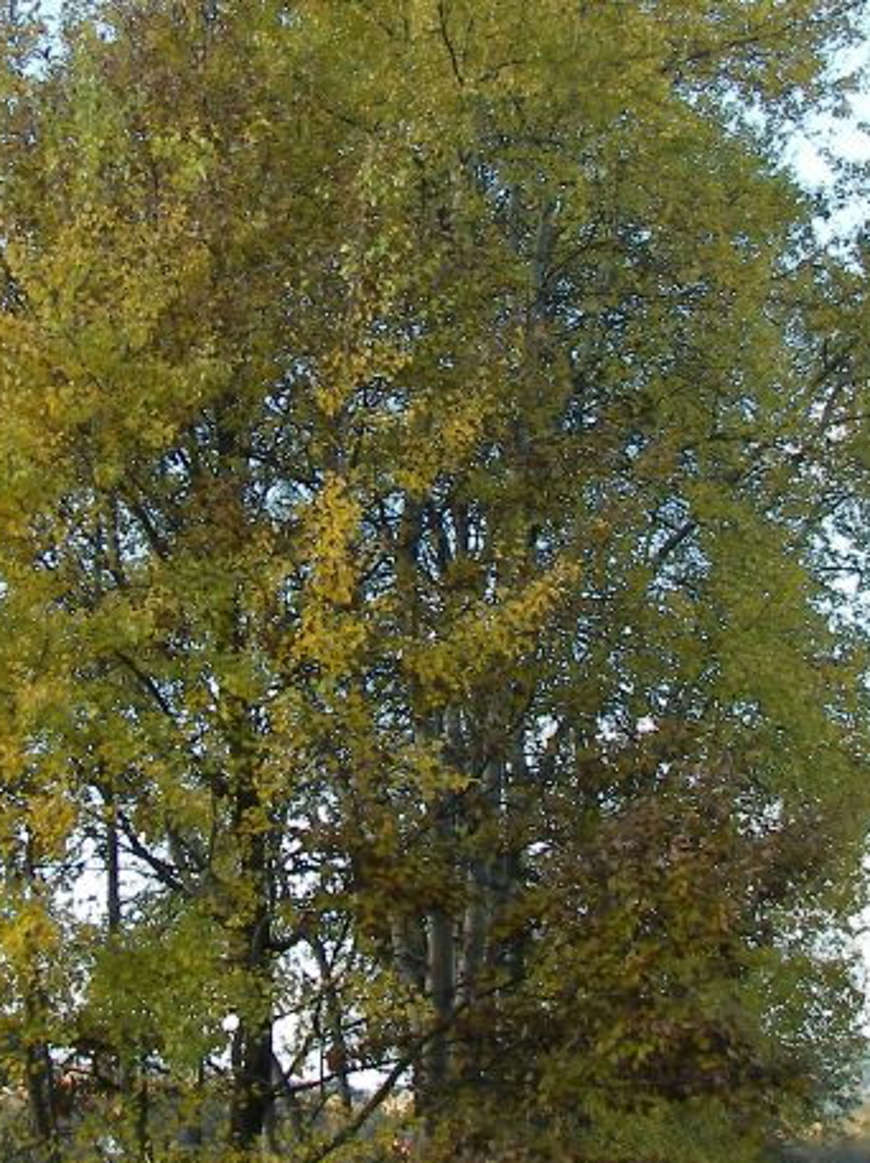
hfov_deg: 23.2
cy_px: 467
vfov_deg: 30.7
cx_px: 362
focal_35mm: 63
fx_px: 2114
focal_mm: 6
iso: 50
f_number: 2.8
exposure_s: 1/80
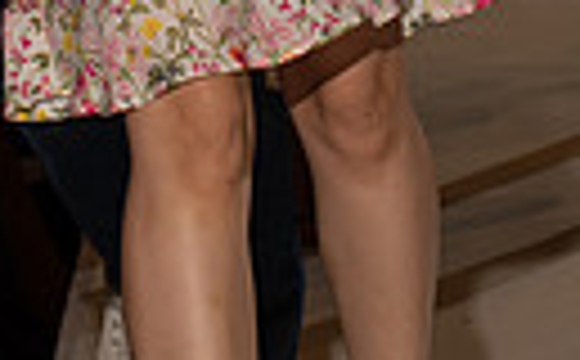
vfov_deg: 3.0
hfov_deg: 4.8
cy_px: -567
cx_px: 65
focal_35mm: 434
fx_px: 6845
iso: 800
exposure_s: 1/250
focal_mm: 122
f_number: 9
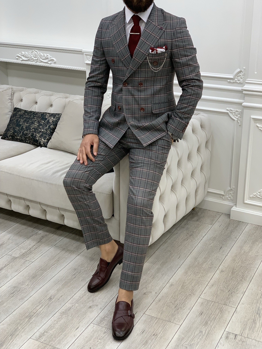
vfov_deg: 36.8
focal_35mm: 52
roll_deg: -0.4
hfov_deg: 28.0
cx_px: 131
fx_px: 525
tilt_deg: -21.3
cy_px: 174
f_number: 2.4
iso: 100
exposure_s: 1/122
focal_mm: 6
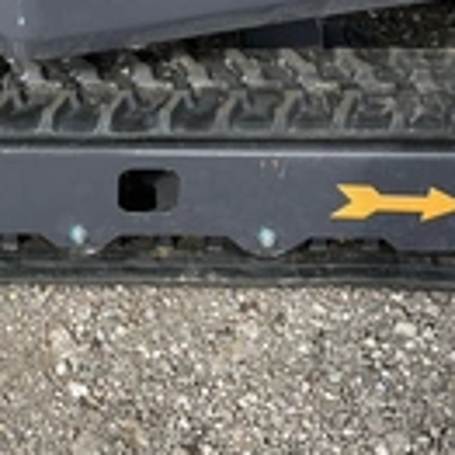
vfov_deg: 21.9
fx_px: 1160
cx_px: 90
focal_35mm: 78
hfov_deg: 21.9
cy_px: 80
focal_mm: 3
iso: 25
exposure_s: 1/770
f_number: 1.8
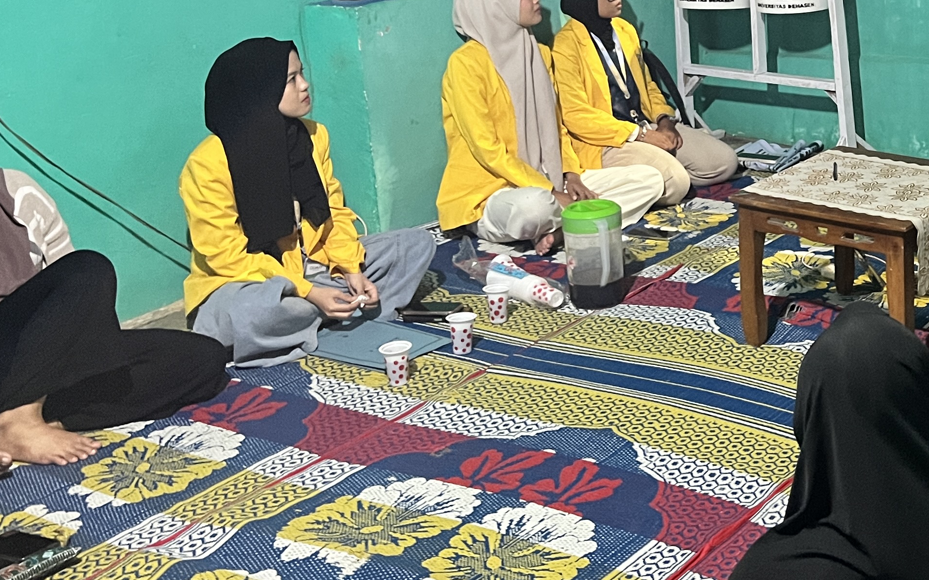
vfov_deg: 21.8
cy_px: 42
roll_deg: +1.2
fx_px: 1468
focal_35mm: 58
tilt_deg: -10.2
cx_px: 873
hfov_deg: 32.9
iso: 1000
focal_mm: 5.1
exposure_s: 1/25
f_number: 1.6
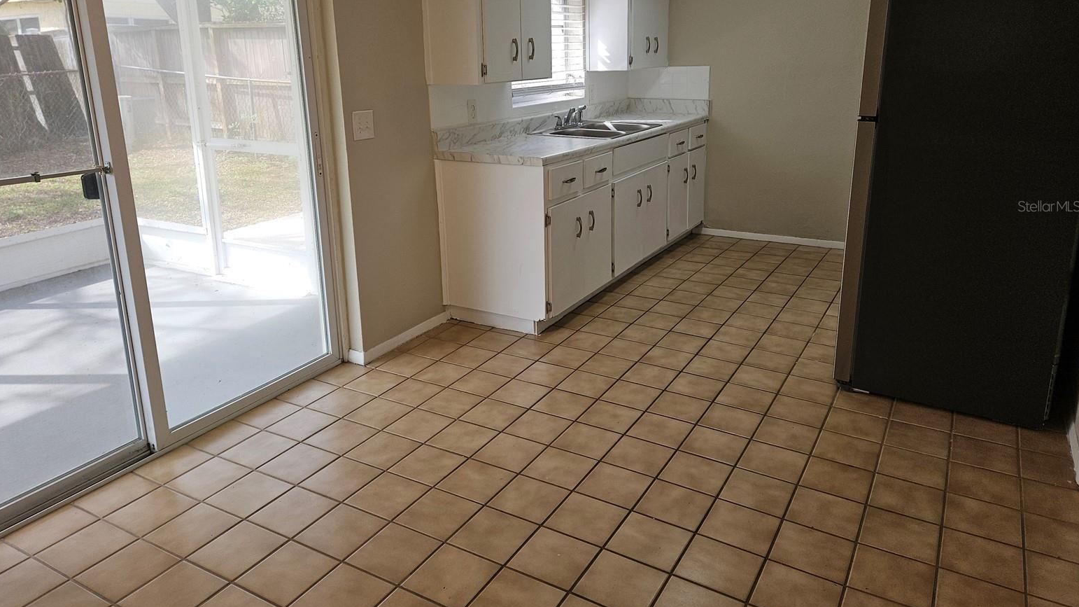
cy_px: 206
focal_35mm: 26
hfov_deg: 71.9
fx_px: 744
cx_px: 524
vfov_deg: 43.8
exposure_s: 1/120
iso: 25
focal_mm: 5.4
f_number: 1.8
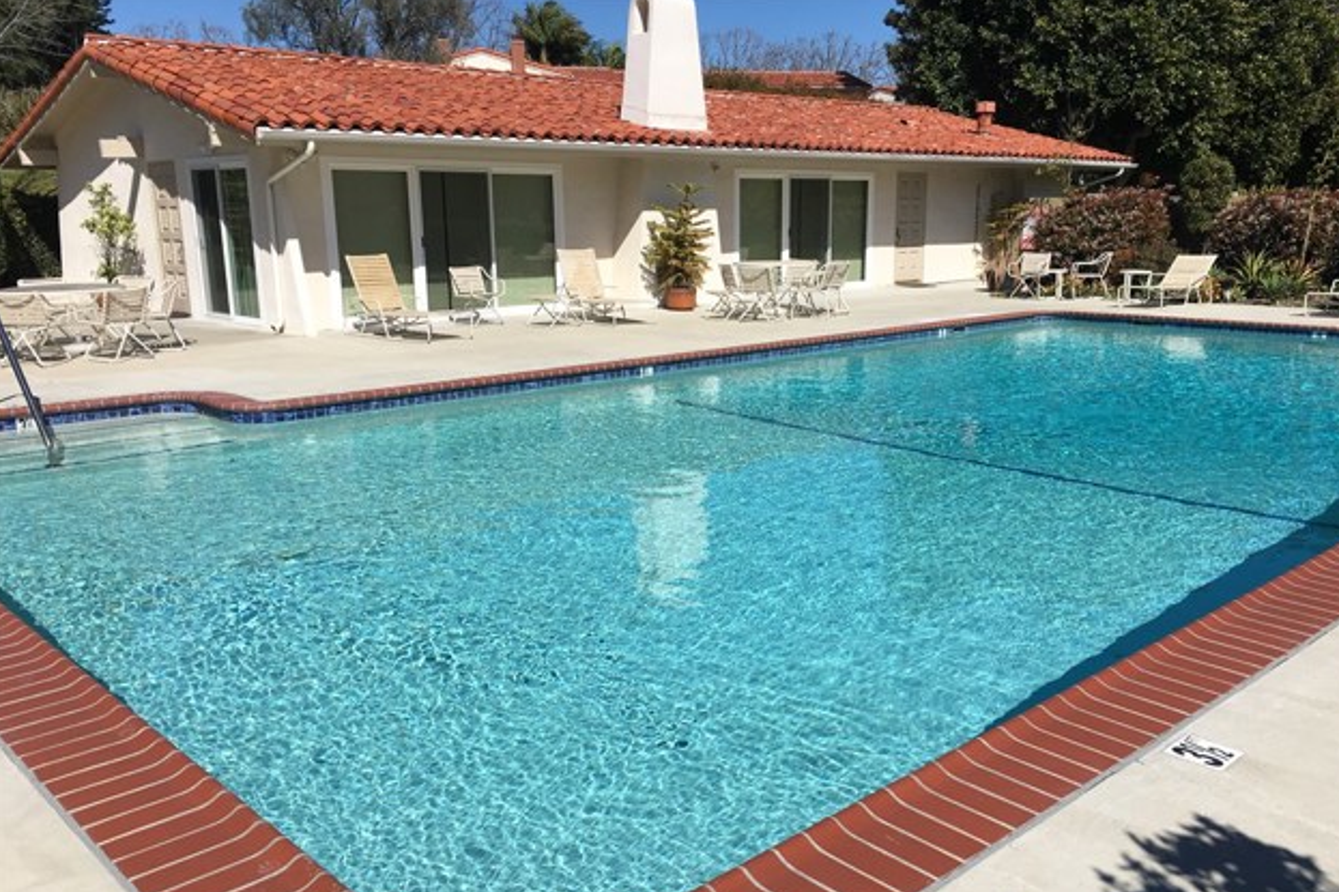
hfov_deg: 60.3
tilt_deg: -12.9
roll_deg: +0.7
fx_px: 1153
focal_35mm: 31
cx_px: 681
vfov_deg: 42.2
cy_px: 507
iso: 25
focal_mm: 4.15
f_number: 2.2
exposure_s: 1/3344
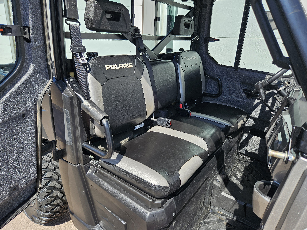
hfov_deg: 73.9
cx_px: 154
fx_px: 204
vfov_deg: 58.9
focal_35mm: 23
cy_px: 115
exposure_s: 1/904
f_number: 1.8
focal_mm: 5.4
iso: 25
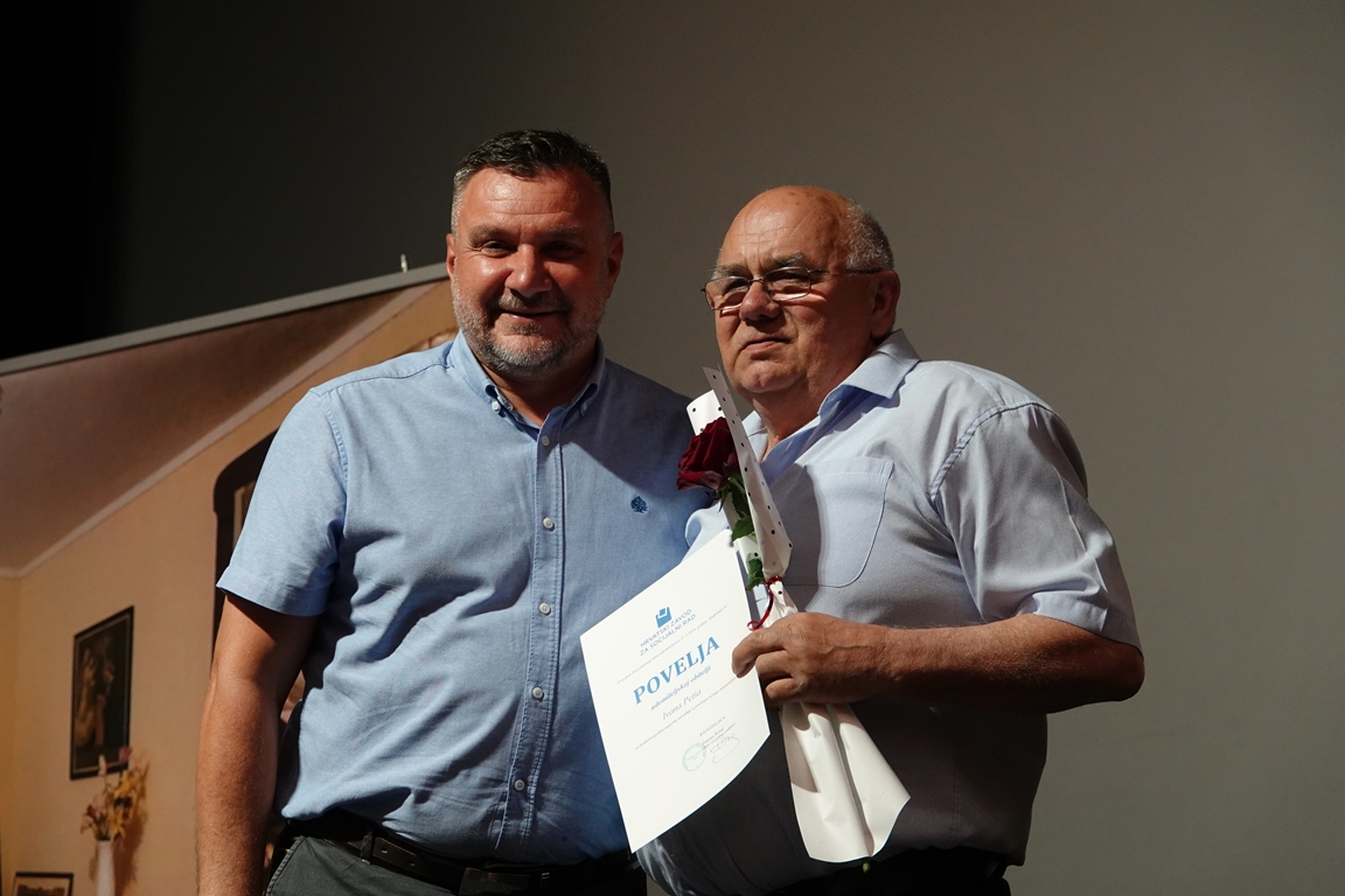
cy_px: 448
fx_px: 5753
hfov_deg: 13.3
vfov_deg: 8.9
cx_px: 672
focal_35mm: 154
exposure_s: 1/80
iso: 800
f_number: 4
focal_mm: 56.39
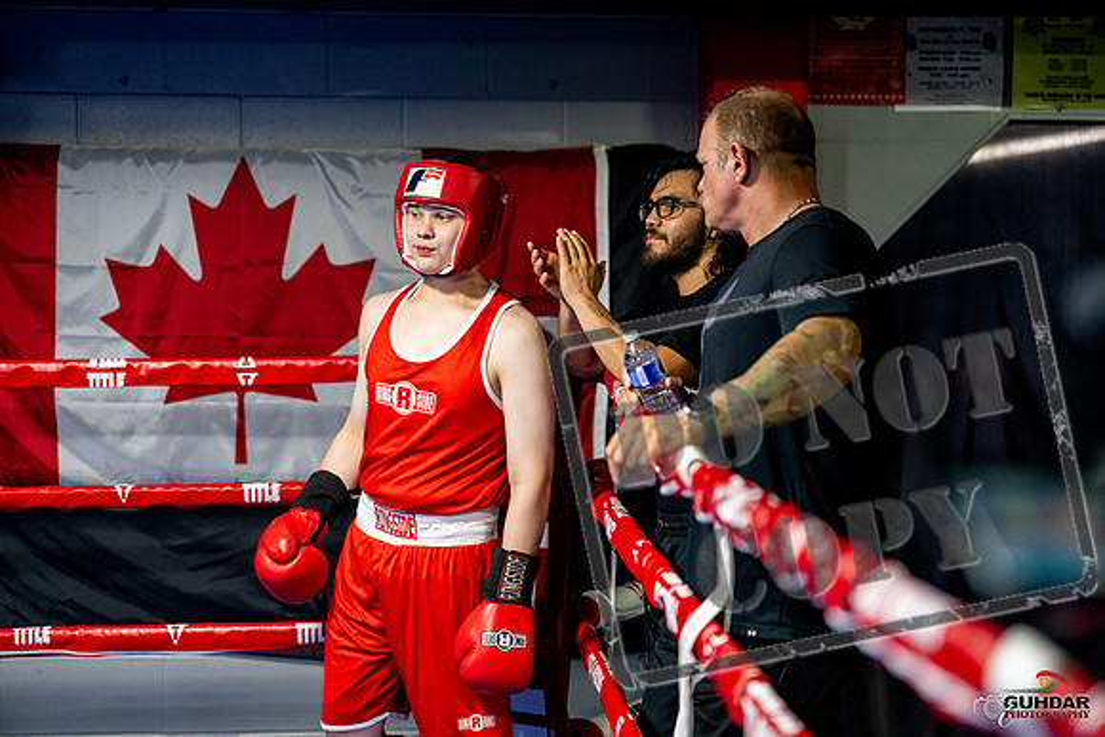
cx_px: 552
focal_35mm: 70
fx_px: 2149
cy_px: 368
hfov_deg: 28.8
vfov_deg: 19.5
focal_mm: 70
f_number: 2
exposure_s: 1/1000
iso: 4000
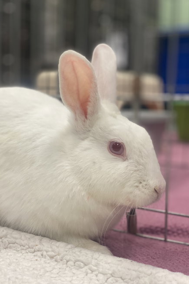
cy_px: 141
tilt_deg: -4.0
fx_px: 433
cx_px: 95
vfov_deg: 36.3
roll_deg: -2.3
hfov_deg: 24.6
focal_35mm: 55
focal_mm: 6
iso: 125
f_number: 2
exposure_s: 1/60
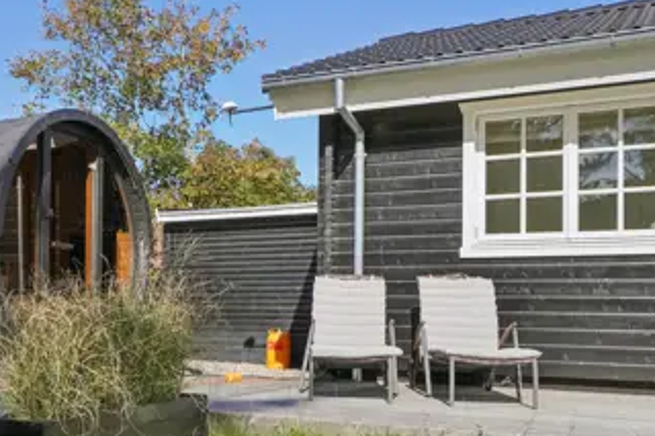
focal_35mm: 45
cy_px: 237
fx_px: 818
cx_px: 151
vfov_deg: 29.8
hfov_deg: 42.1
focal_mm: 16
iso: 200
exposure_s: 1/640
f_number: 8
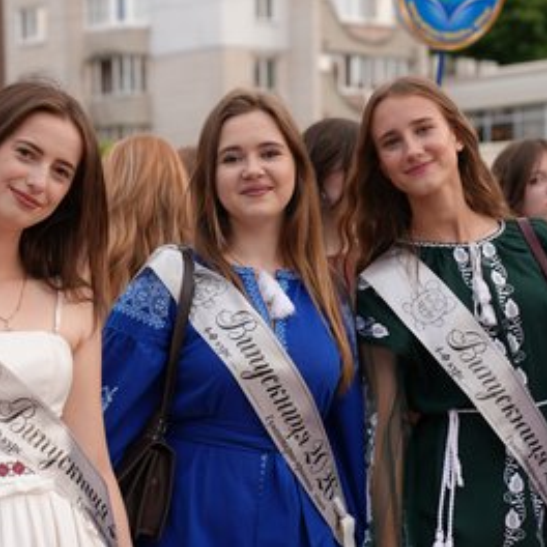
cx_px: 209
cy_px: 272
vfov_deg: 19.3
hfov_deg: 19.3
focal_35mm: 90
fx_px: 1609
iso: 125
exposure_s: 1/160
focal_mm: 70
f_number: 4
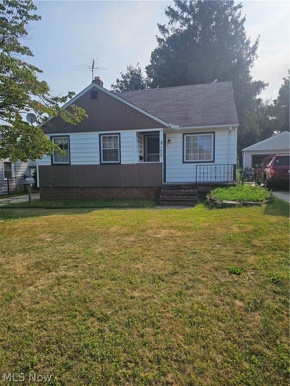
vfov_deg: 73.9
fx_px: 257
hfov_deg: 58.9
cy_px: 193
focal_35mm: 23
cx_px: 145
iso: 10
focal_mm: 6.3
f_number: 1.7
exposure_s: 1/1215
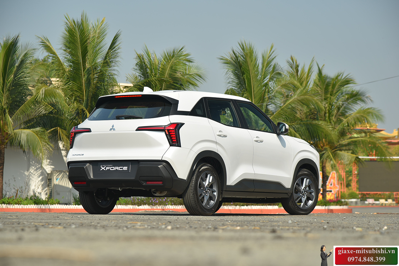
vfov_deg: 11.4
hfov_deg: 17.1
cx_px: 200
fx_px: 1330
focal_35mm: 120
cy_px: 133
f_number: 5
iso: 125
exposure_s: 1/250
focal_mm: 120
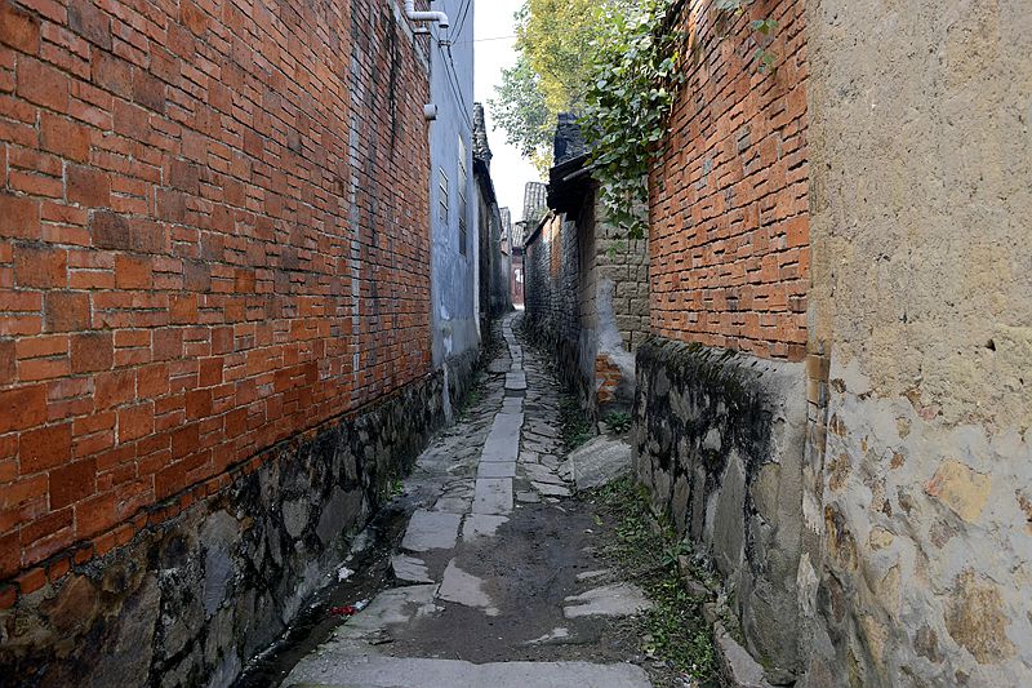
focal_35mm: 30
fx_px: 860
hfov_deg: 61.9
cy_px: 344
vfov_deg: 43.6
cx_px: 516
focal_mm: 20
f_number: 5.6
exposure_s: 1/125
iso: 100
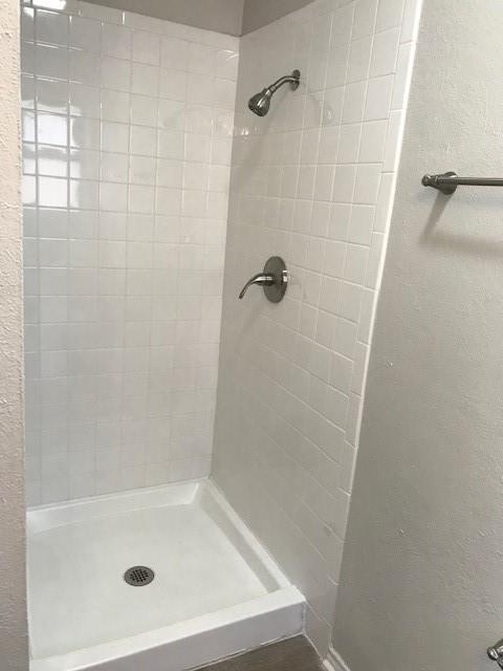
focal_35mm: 28
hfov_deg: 49.7
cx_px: 252
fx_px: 542
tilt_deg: -12.6
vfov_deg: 63.4
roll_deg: -5.1
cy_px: 336
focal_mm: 3.99
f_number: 1.8
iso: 40
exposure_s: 1/30
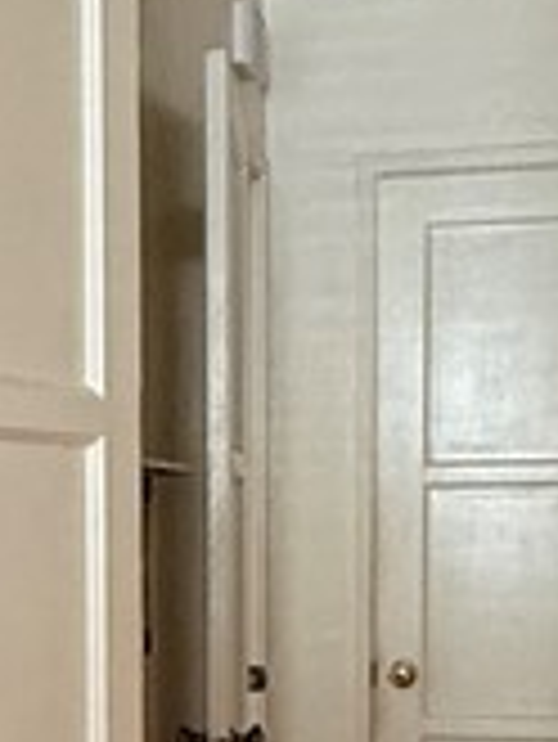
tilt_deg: -4.7
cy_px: 688
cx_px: -14
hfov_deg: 16.6
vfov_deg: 21.9
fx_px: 1867
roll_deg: -0.7
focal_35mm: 87
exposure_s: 1/60
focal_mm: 2.22
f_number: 2.2
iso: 400
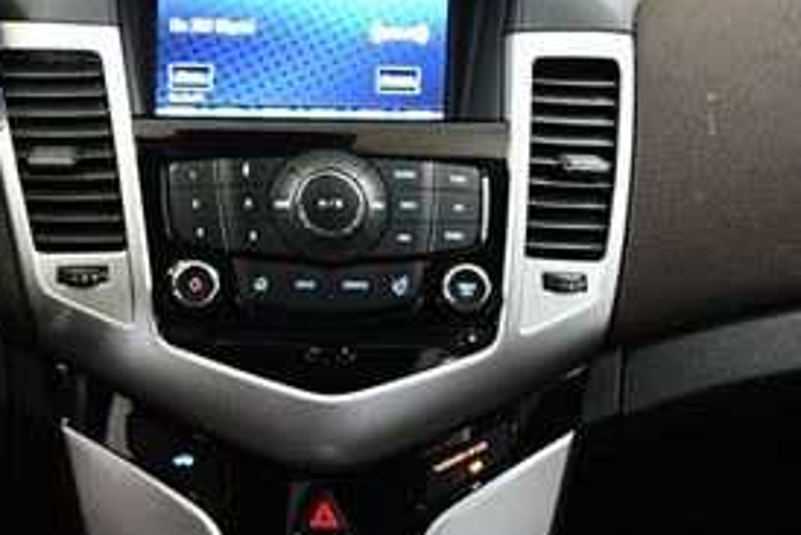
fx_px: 1870
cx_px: -88
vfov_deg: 16.3
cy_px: 269
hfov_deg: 22.7
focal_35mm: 84
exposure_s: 1/80
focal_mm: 18
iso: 3200
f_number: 3.5
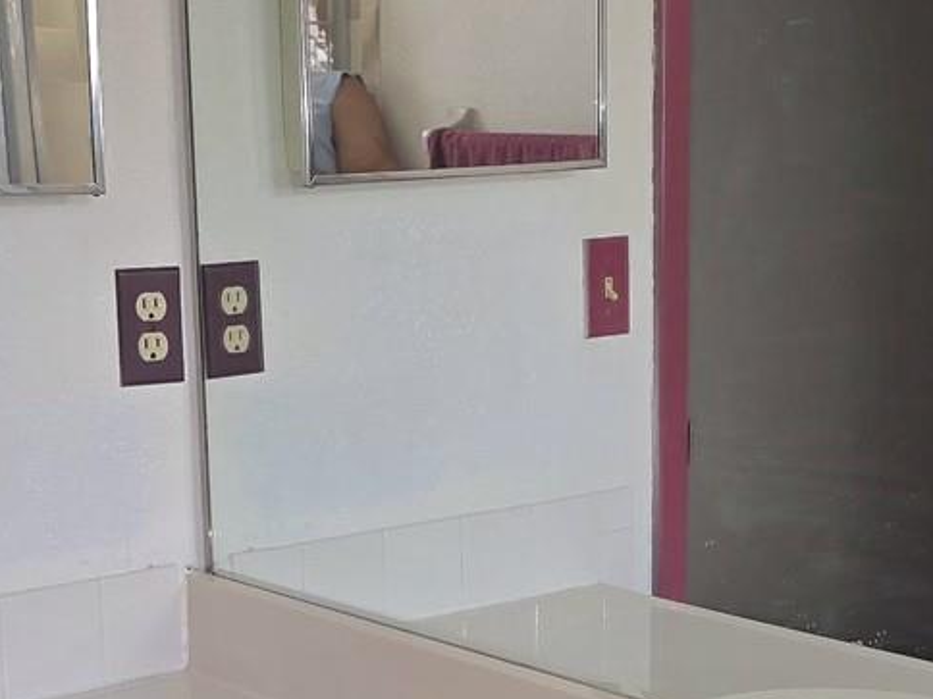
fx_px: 2048
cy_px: 583
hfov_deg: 25.7
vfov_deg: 19.1
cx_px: 474
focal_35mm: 76
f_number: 1.7
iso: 64
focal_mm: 6.3
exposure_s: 1/60.2
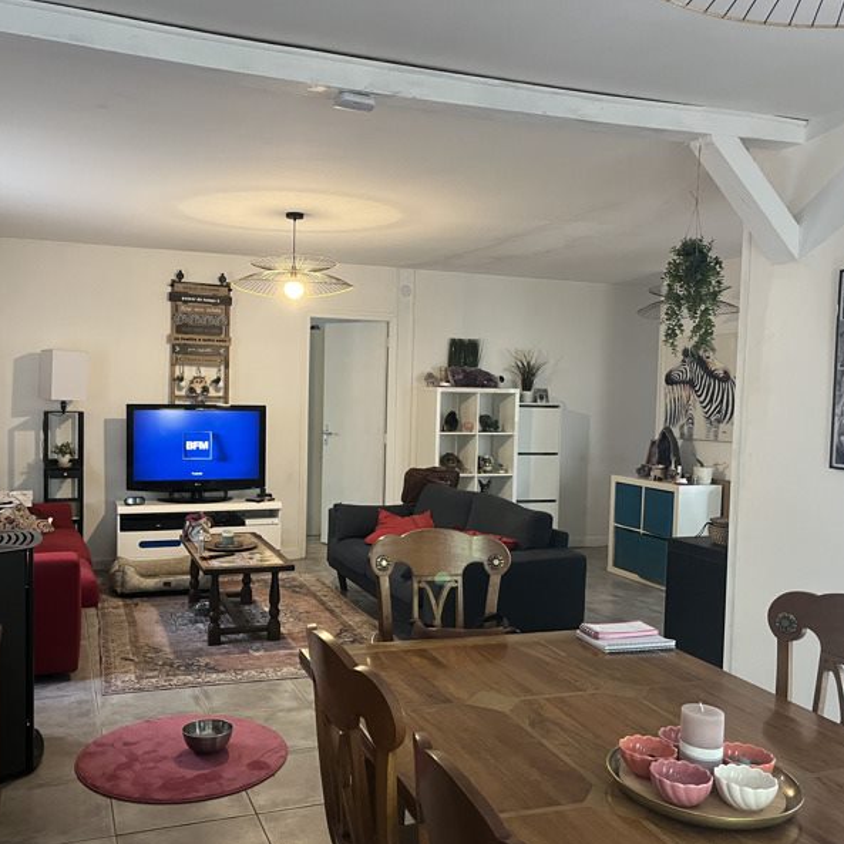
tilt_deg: -3.3
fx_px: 855
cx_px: 364
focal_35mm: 31
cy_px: 424
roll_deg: -1.5
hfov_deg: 52.4
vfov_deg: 52.5
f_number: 1.6
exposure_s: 1/50
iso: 400
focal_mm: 5.1
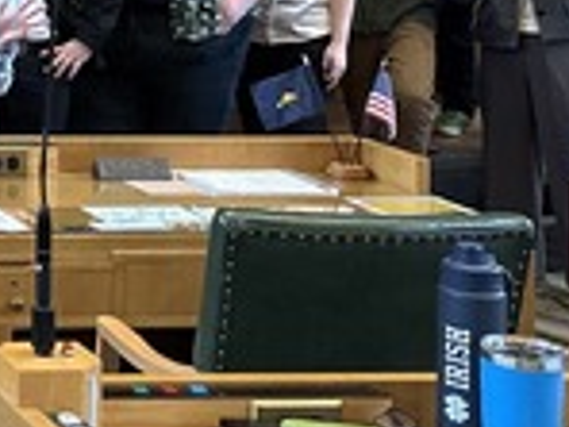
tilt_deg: +0.5
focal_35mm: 102
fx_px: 1677
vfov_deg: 13.4
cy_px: -267
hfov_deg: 16.3
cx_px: -450
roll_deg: -0.5
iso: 500
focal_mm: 5.96
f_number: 1.6
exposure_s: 1/56
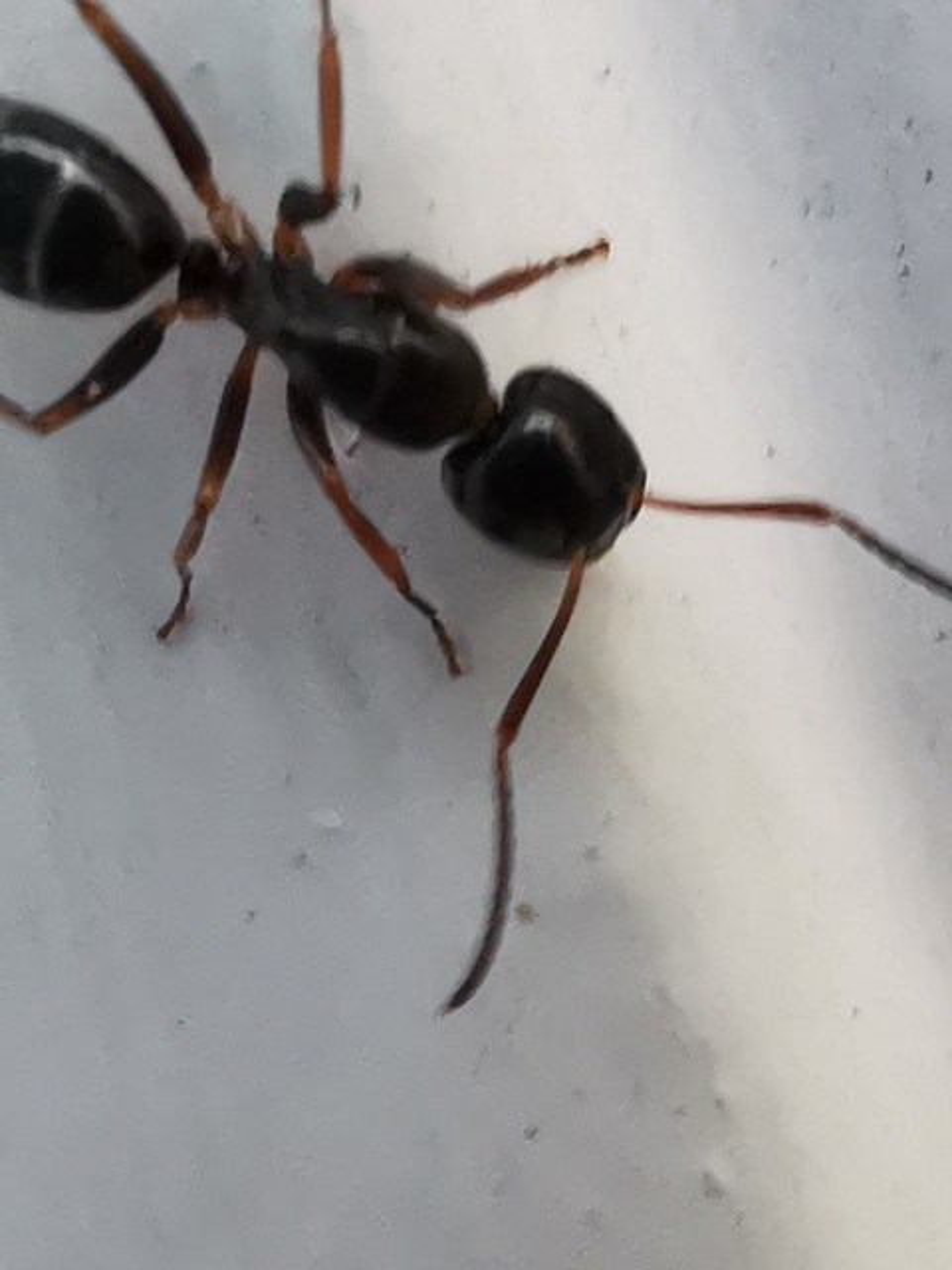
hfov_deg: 18.2
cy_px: 635
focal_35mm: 81
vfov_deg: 24.1
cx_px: 476
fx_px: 2970
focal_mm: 2.26
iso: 200
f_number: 2.2
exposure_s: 1/50
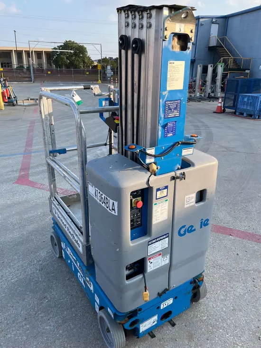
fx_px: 261
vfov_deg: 67.3
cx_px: 130
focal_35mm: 26
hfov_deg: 53.1
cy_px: 174
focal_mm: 5.1
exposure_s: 1/992
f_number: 1.6
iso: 50
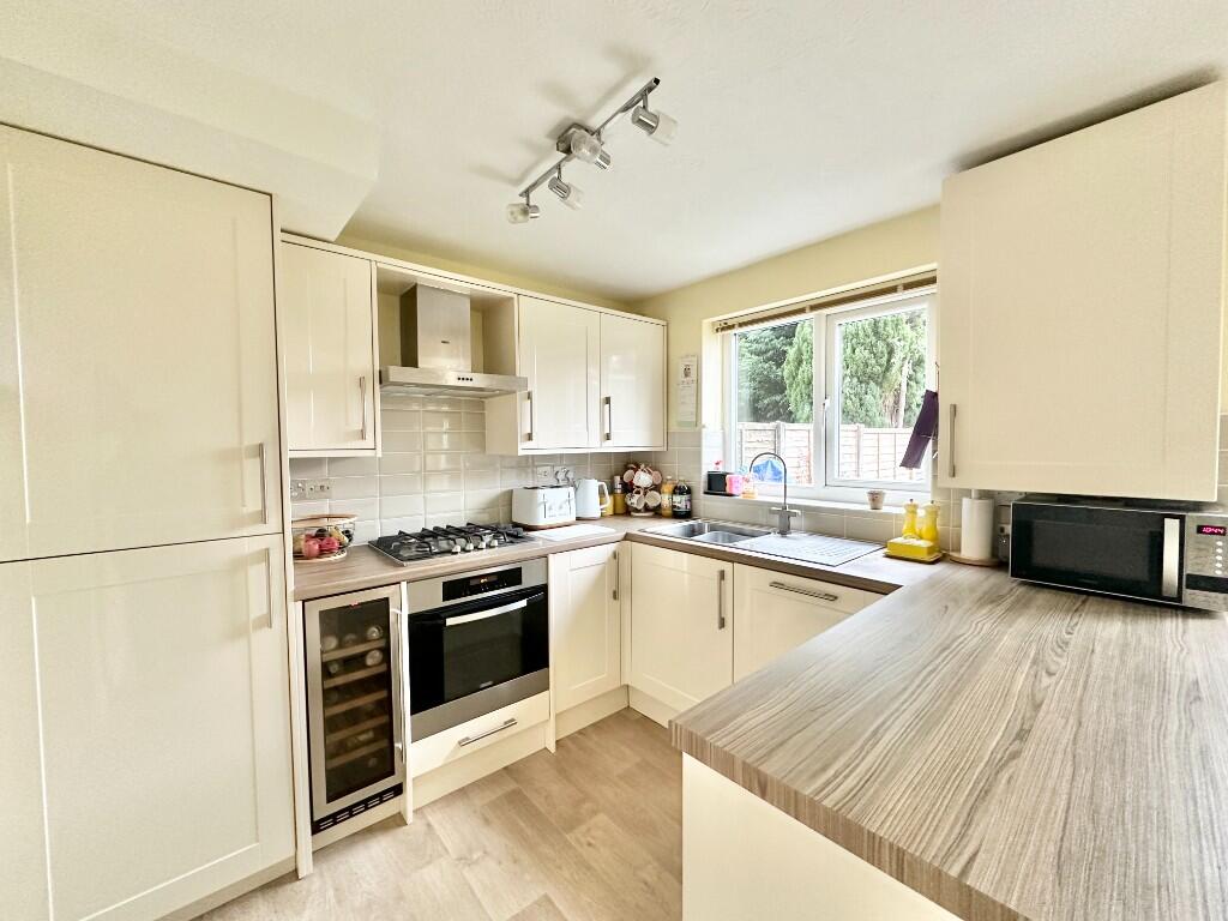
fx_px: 497
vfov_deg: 85.7
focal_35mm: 14
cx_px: 614
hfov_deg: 102.1
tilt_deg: -0.8
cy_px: 460
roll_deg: +0.6
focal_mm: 2.22
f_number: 2.2
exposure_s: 1/99
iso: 320
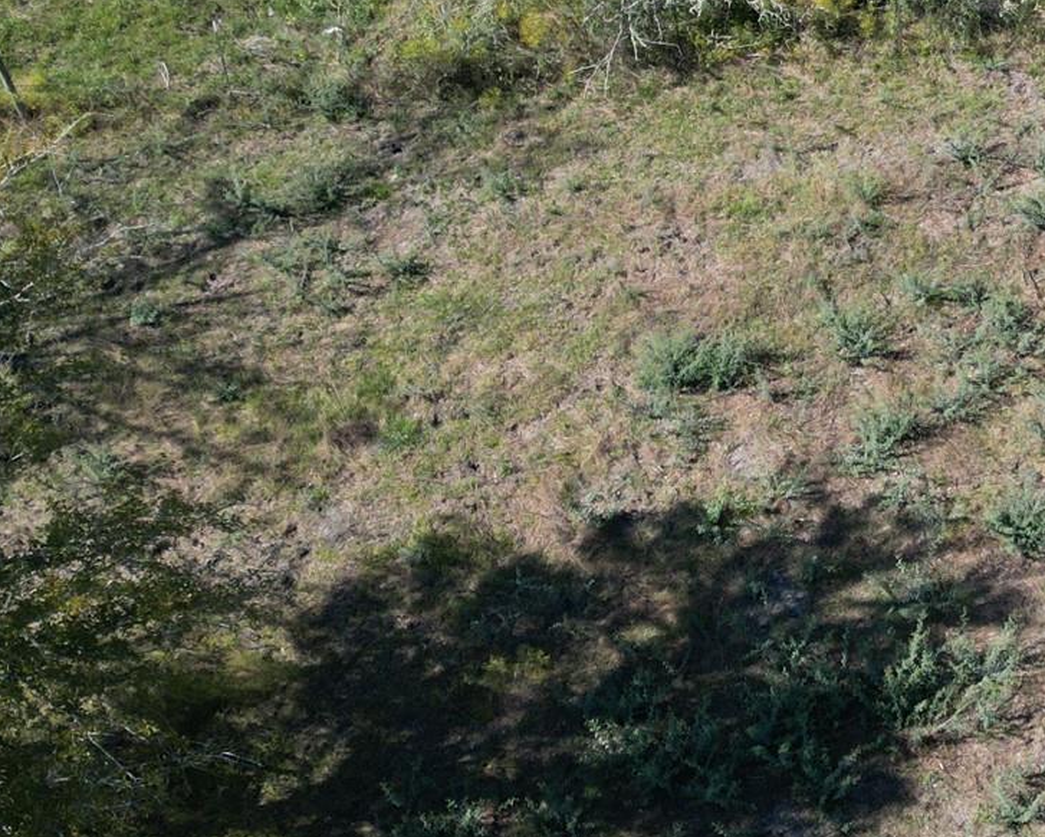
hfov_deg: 26.4
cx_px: 1160
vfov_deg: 23.2
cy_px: 431
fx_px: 2042
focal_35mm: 66
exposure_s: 1/2000
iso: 140
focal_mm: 6.72
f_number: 1.7
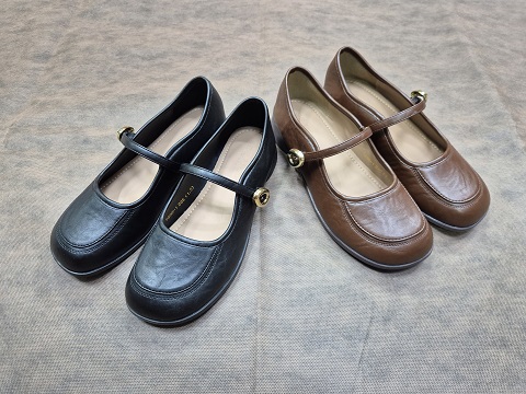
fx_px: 349
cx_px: 263
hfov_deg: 73.9
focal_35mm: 23
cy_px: 197
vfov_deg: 58.9
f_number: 1.8
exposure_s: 1/120
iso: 640
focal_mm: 5.4
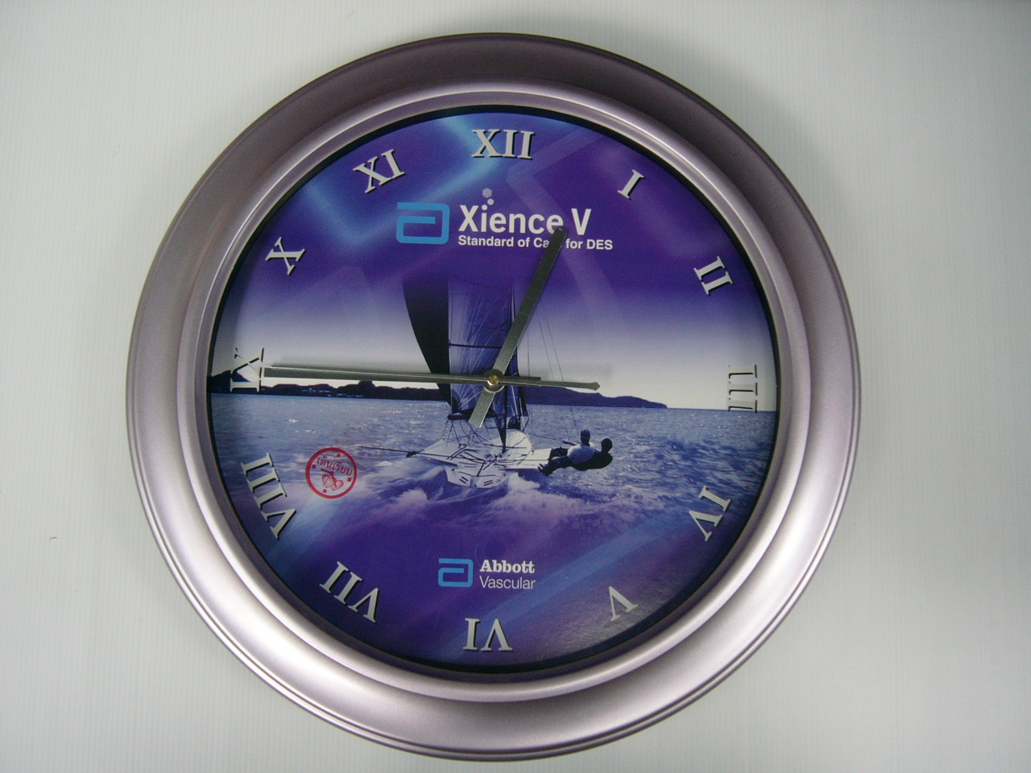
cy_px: 386
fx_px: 1042
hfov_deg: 52.6
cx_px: 516
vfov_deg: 40.7
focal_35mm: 35
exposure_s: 1/80
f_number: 2.8
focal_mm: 5.8
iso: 100
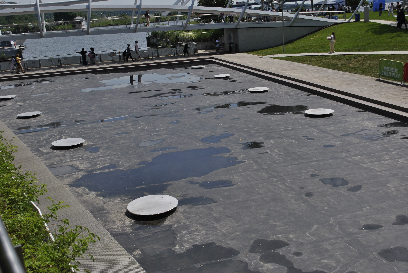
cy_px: 136
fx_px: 477
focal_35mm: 42
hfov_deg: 46.3
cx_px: 204
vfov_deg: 32.0
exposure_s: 1/1000
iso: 100
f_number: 5.6
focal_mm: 28
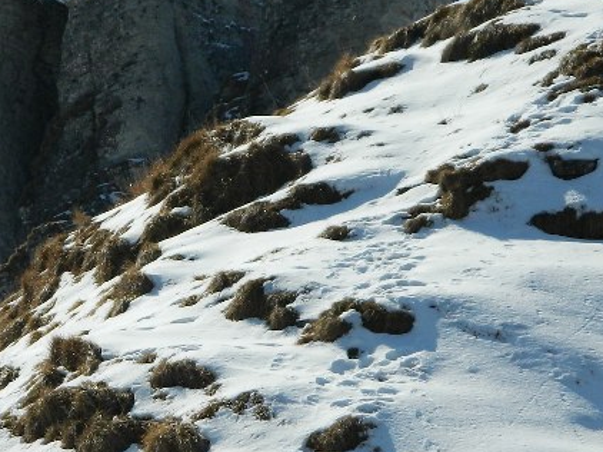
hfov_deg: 11.0
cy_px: 302
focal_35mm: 177
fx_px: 3082
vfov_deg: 8.4
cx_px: -85
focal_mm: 12.6
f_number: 11.4
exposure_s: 1/200
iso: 80
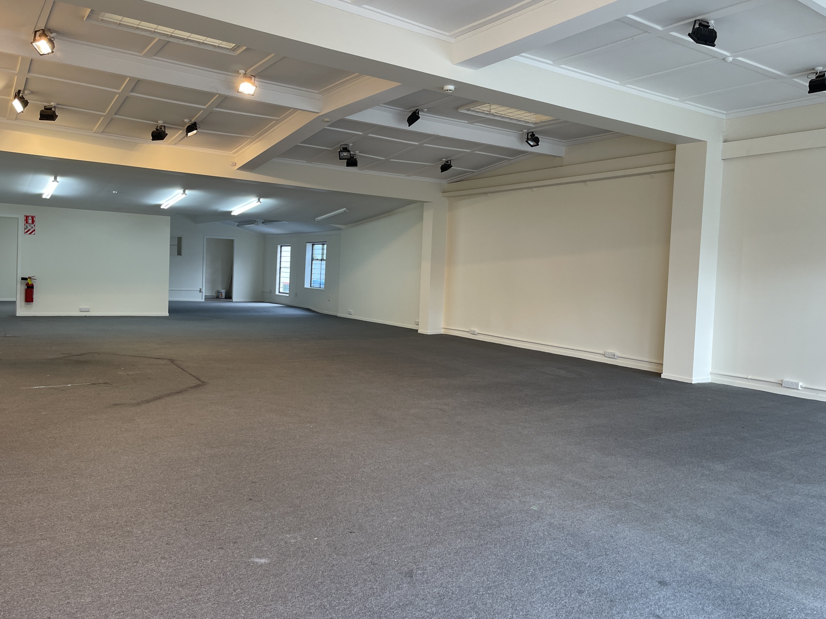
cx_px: 387
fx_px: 668
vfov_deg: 49.7
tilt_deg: -3.2
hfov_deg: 63.4
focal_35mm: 28
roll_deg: -2.2
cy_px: 293
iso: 80
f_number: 1.6
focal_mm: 5.1
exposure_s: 1/100
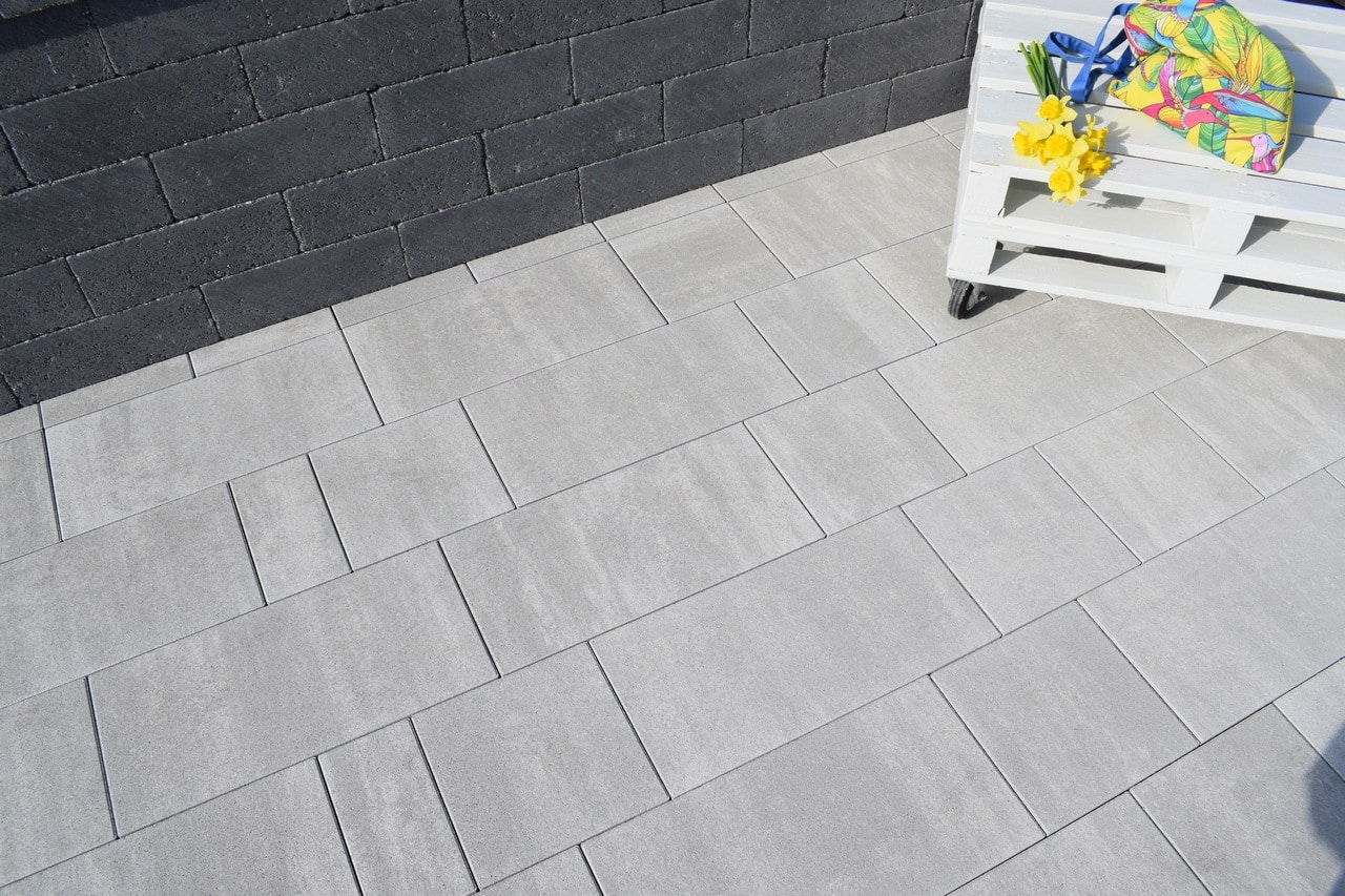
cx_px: 672
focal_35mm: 30
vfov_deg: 43.6
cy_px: 448
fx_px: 1121
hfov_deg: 61.9
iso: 200
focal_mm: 20
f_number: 10
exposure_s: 1/400
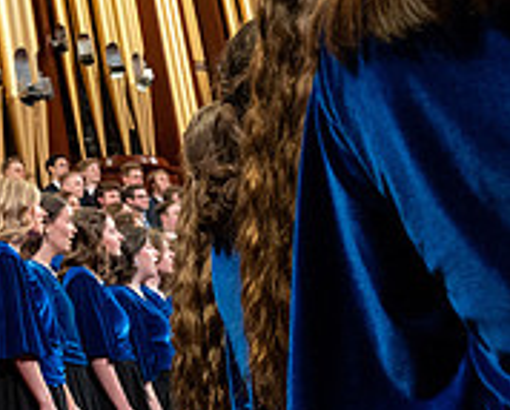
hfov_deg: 18.6
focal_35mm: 87
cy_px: -50
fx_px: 1315
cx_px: -318
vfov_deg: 17.1
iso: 2500
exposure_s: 1/125
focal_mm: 28.5
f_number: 7.1
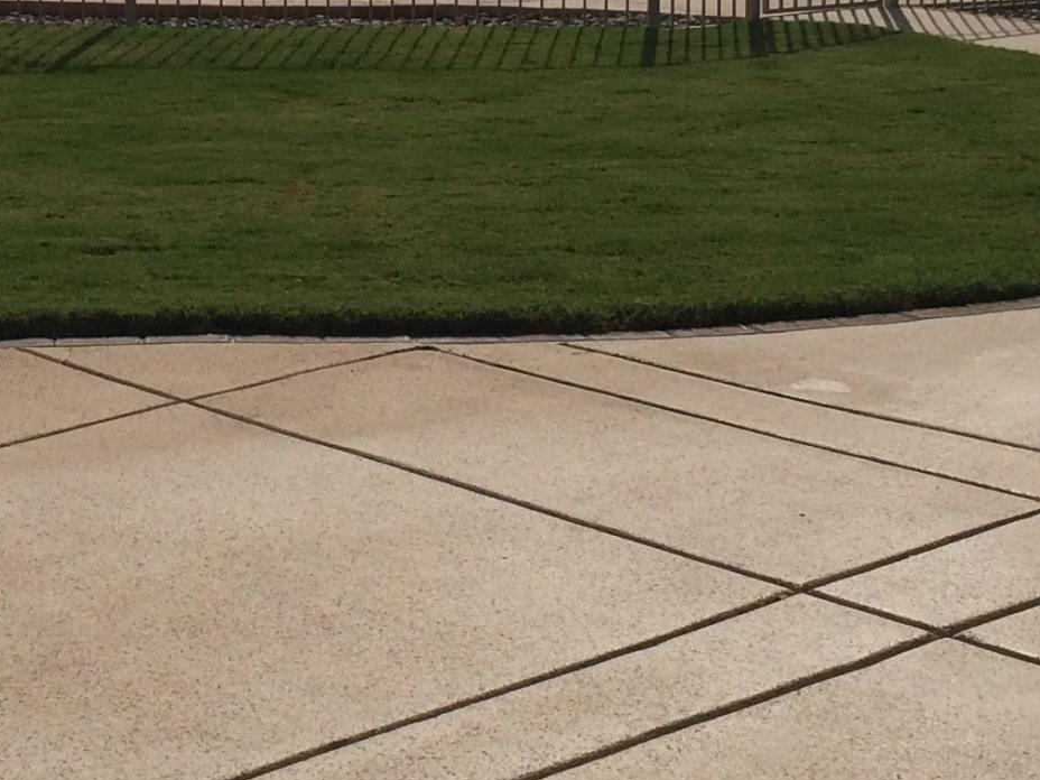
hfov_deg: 20.0
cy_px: 39
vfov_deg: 15.0
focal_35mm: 97
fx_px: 2914
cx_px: 185
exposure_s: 1/6849
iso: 40
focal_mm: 4.12
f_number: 2.2
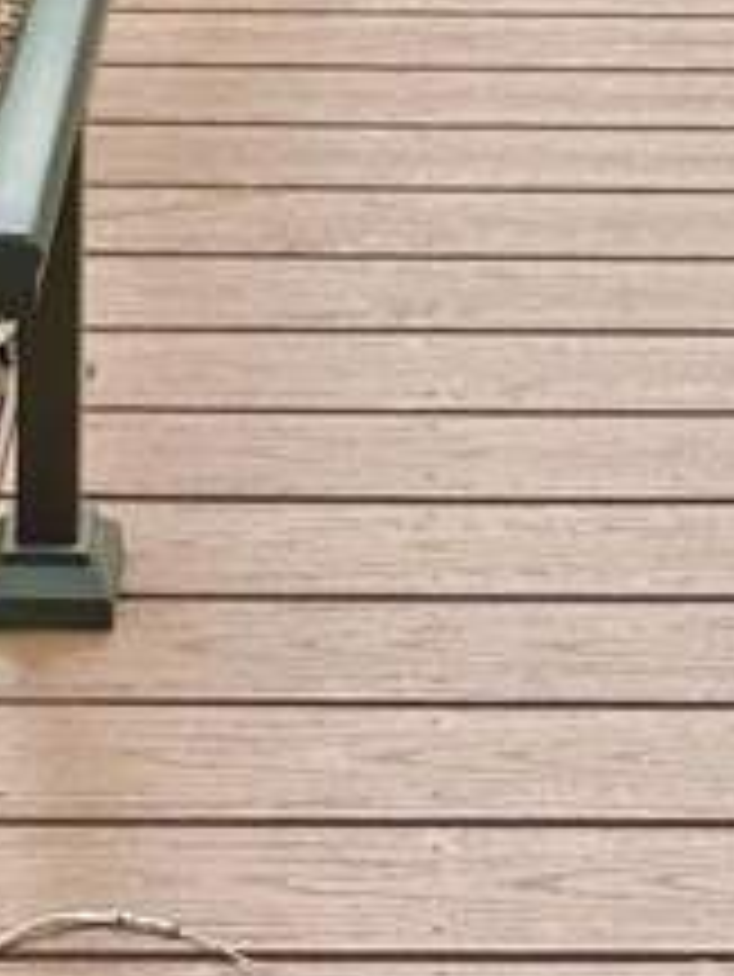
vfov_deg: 13.7
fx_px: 3333
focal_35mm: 118
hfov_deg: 12.6
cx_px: 396
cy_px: -1093
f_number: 1.78
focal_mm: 6.86
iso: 80
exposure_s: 1/489
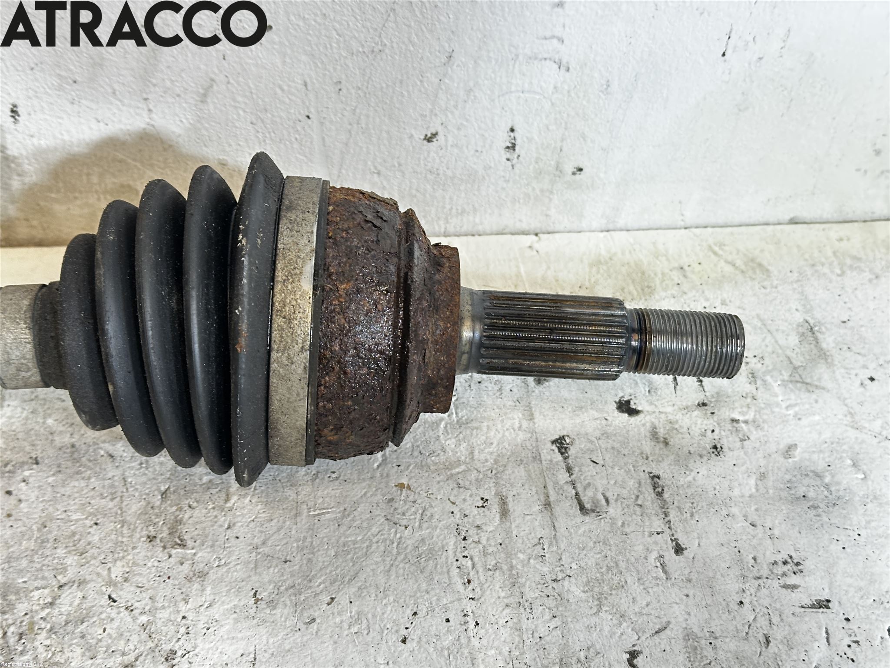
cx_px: 445
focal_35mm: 48
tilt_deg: -47.5
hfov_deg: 39.7
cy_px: 334
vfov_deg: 30.3
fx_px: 1234
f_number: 1.78
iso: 160
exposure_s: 1/50
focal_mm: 6.86
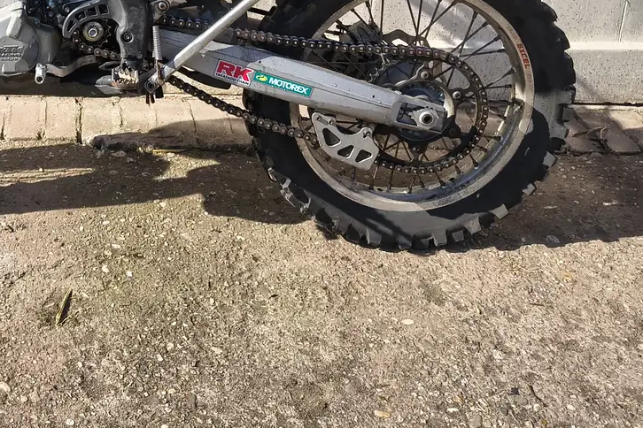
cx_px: 88
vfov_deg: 22.5
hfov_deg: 34.6
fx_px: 982
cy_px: -96
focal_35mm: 55
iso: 101
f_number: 1.8
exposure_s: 1/1284
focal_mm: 5.56
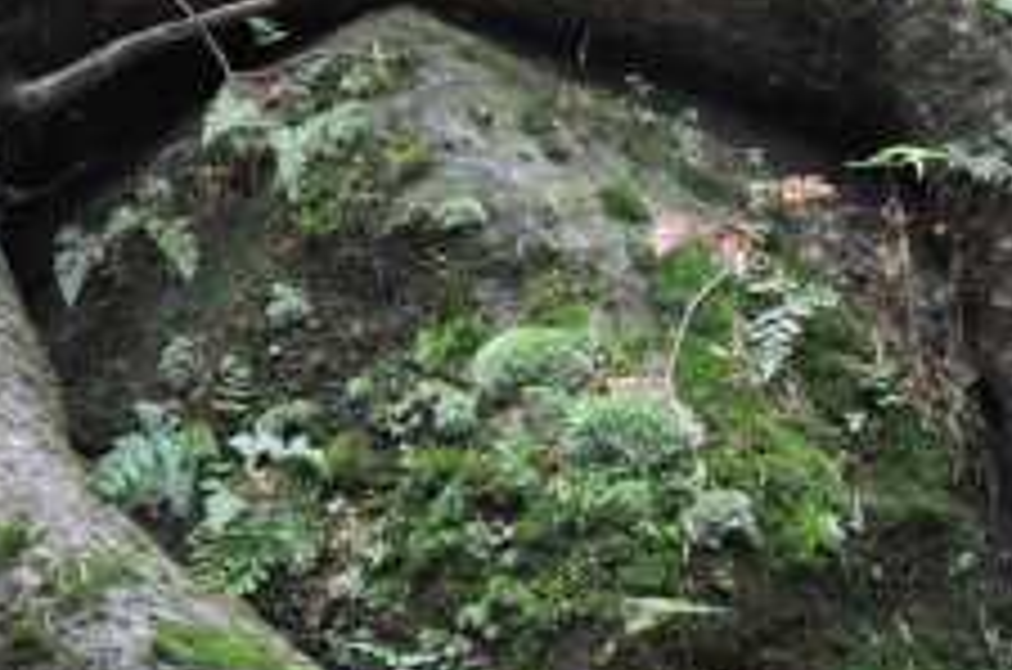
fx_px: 2244
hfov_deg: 25.4
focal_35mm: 80
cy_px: 189
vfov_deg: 16.9
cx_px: 490
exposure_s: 1/30
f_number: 3.8
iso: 1400
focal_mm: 24
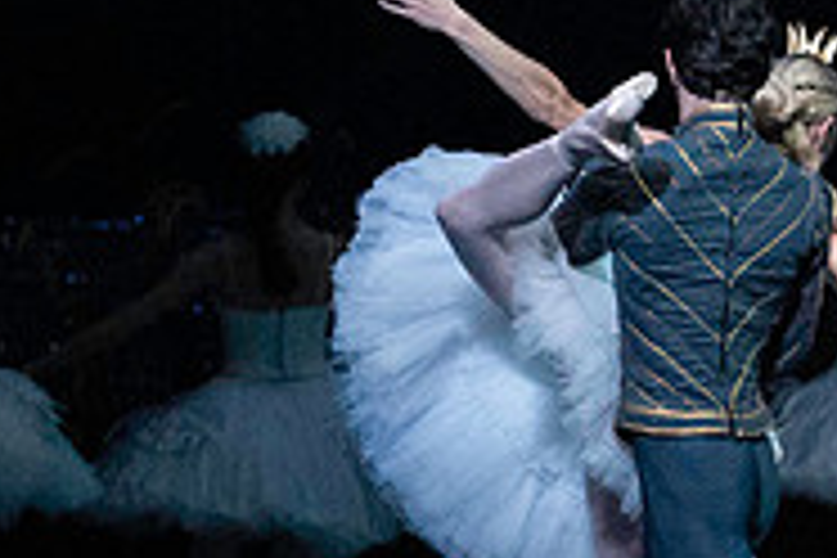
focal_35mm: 622
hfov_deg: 3.3
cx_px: 1269
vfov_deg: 2.2
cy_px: 259
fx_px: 14460
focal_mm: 200
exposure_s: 1/400
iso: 25600
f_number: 5
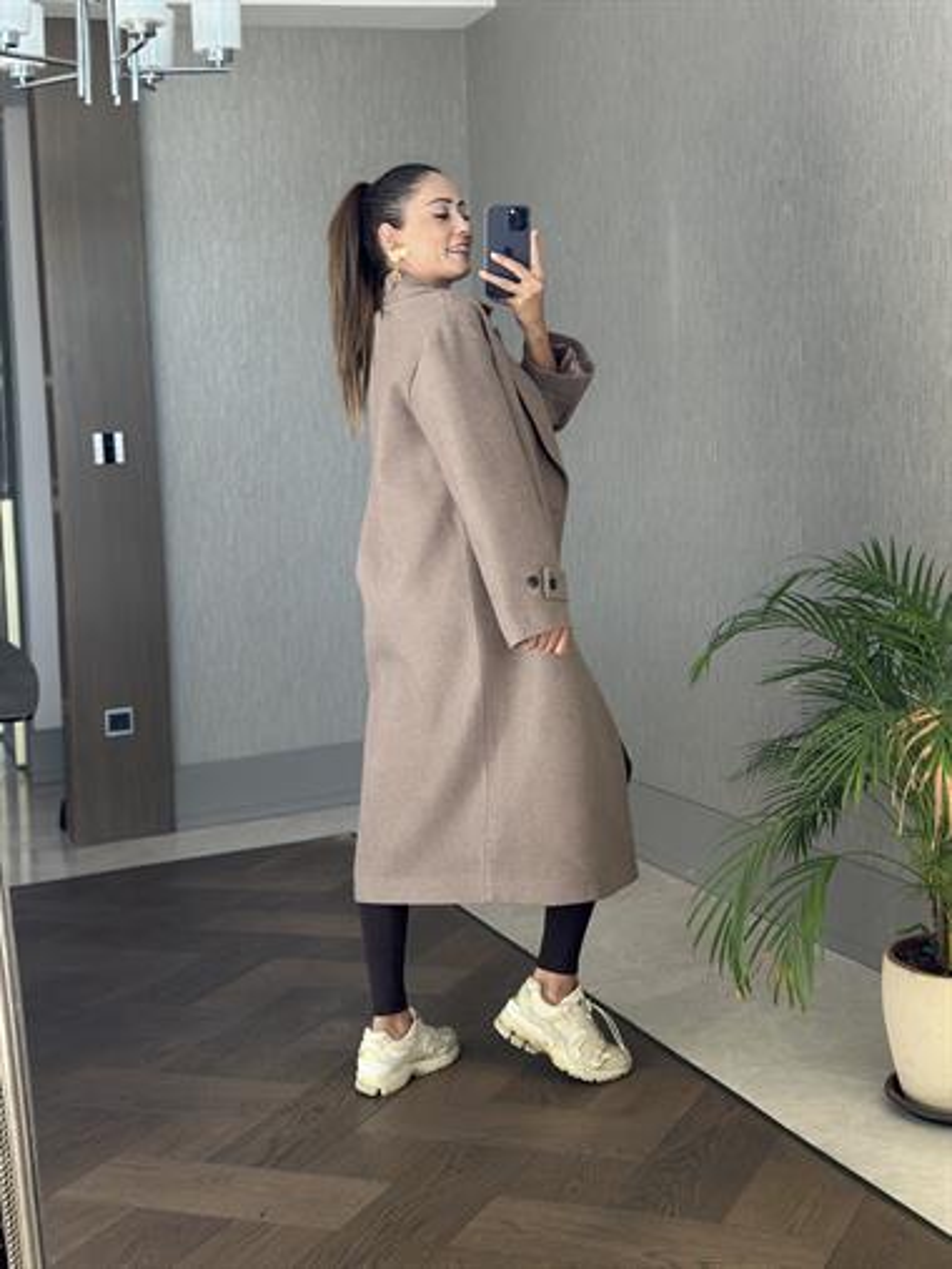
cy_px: 634
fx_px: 1759
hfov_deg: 30.3
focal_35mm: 48
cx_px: 476
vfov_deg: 39.6
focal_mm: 6.86
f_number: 1.78
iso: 125
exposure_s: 1/138
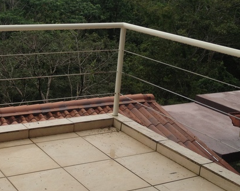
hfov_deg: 27.1
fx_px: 476
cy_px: 38
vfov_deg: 22.5
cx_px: 14
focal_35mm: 67
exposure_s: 1/905
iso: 50
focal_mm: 4.28
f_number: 2.4
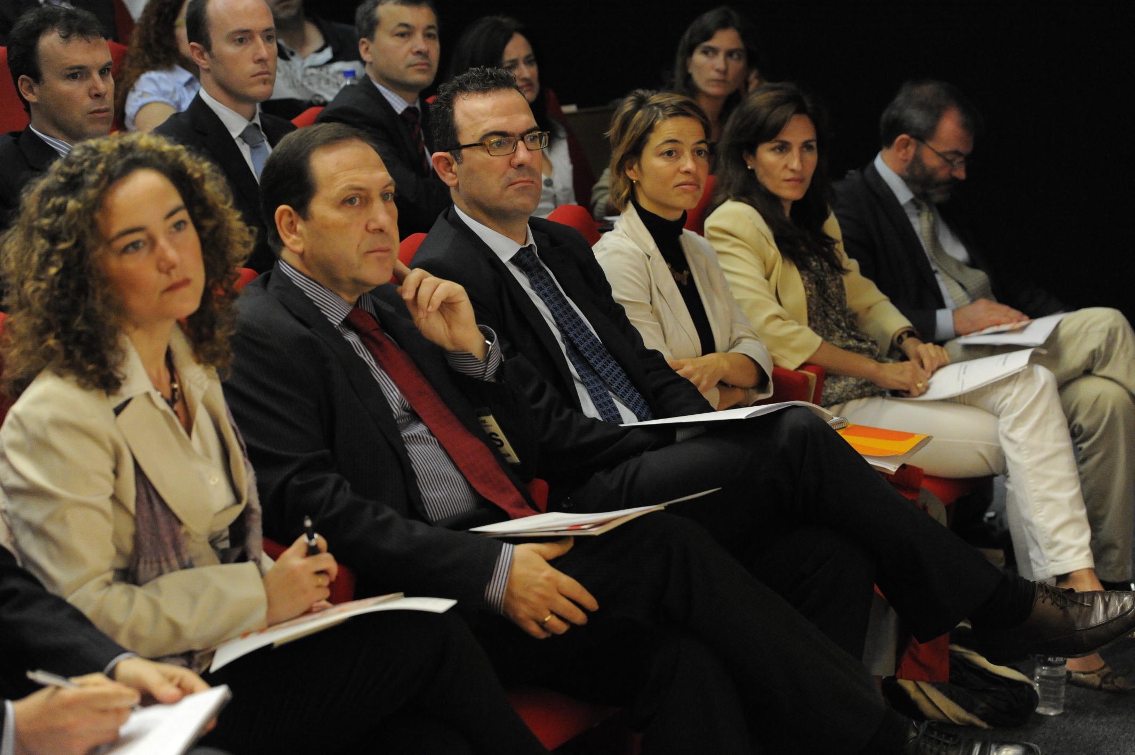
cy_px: 378
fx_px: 2205
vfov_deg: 19.4
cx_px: 568
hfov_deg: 28.9
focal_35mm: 70
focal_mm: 70
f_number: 4
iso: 12800
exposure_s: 1/250
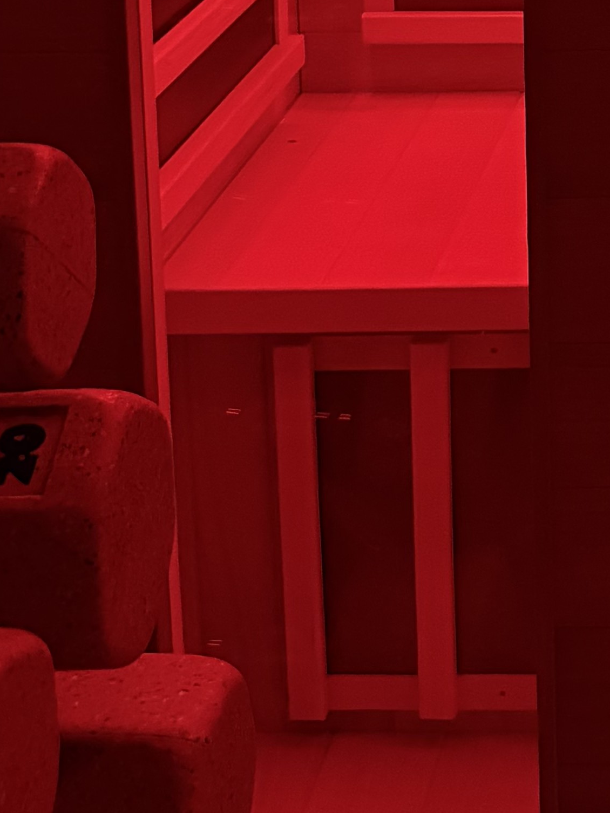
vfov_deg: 19.7
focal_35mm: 91
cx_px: 870
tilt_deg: -8.6
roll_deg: +0.3
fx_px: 2138
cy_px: -262
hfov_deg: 15.2
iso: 1000
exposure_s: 1/28
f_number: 1.78
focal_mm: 6.76
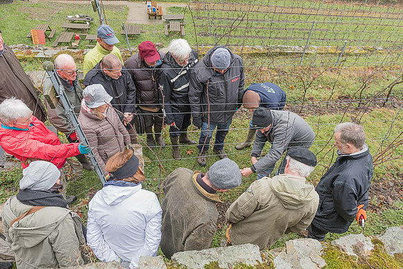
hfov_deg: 73.8
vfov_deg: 53.1
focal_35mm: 24
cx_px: 202
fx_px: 269
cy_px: 134
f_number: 8
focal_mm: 24
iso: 800
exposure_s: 1/125
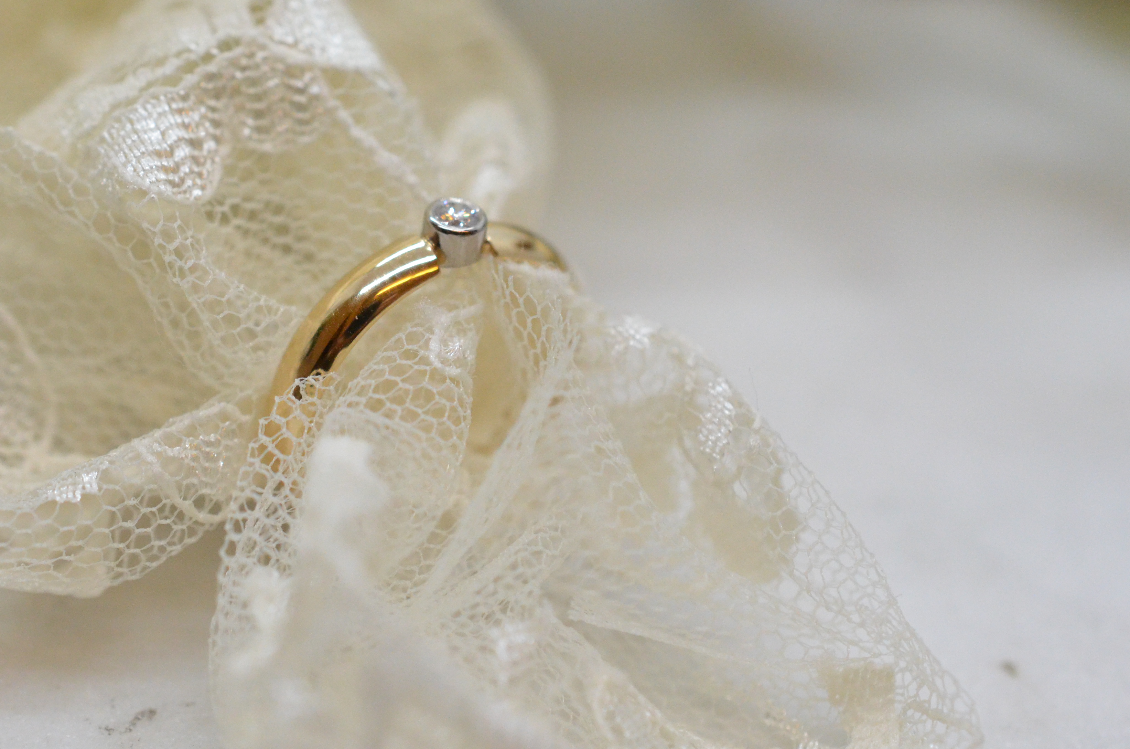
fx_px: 2819
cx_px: 496
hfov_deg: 22.7
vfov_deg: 15.1
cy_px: 279
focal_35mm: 90
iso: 3200
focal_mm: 40
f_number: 5
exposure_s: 1/2000
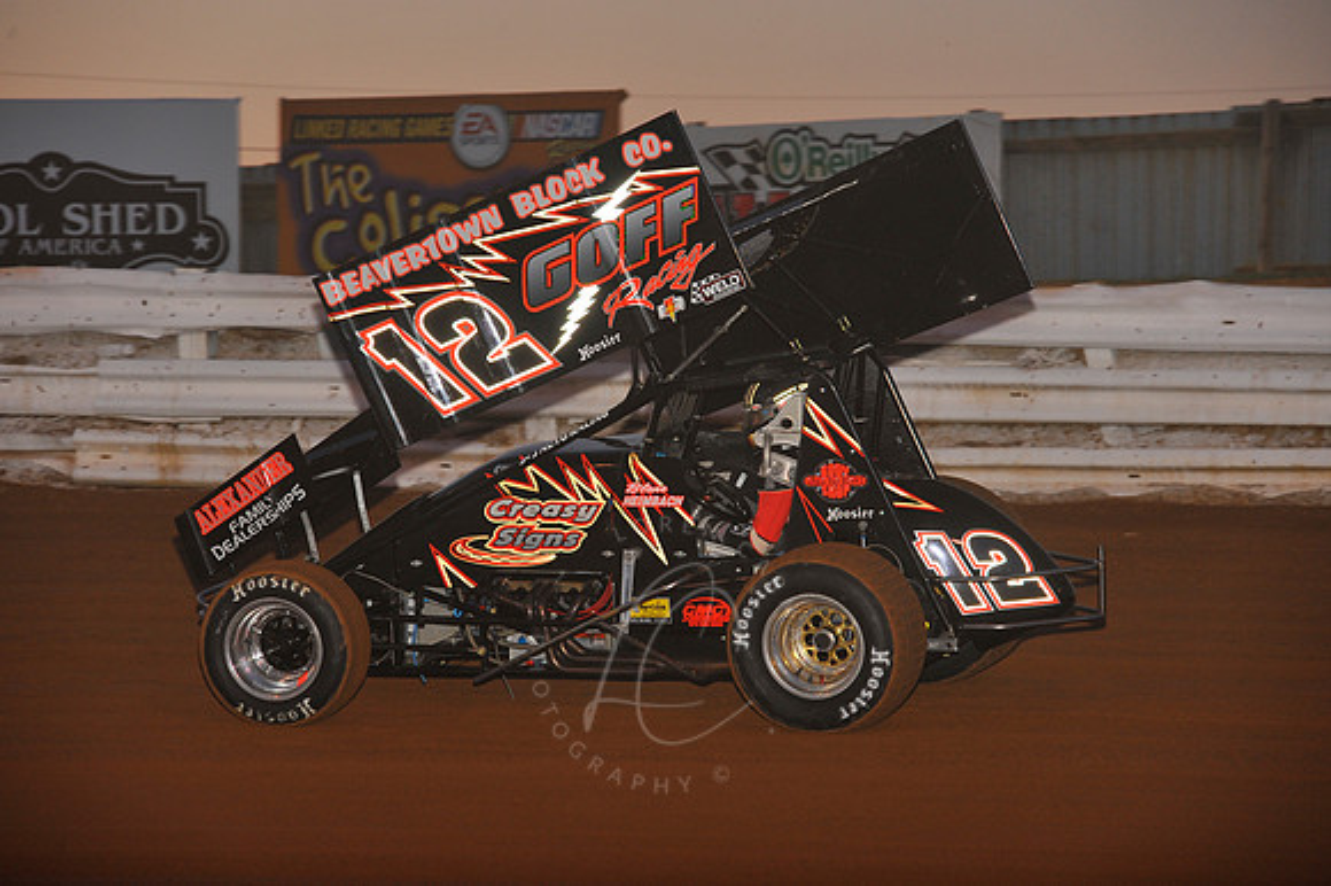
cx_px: 666
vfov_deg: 7.4
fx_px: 6836
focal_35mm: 185
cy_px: 443
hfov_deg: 11.1
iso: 800
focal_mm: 185
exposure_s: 1/320
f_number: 7.1
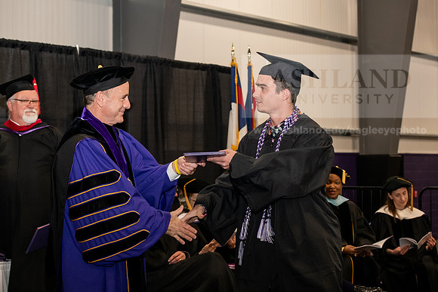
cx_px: 219
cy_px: 146
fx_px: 852
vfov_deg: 19.5
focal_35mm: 70
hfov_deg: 28.8
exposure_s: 1/200
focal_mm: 70
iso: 2500
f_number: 5.6
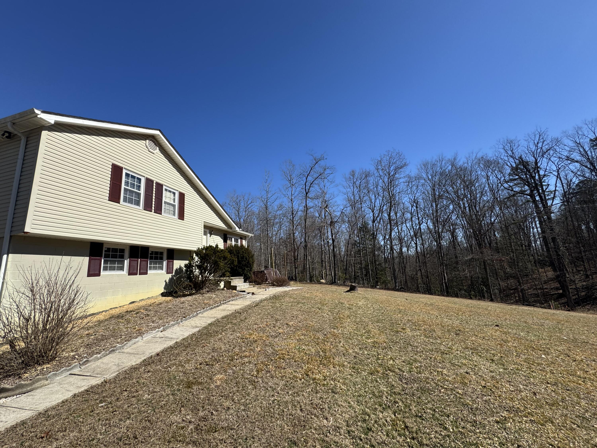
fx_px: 241
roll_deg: +2.8
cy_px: 224
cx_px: 298
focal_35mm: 14
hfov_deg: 102.1
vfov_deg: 85.7
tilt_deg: +10.4
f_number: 2.2
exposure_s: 1/1927
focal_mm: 2.22
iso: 50
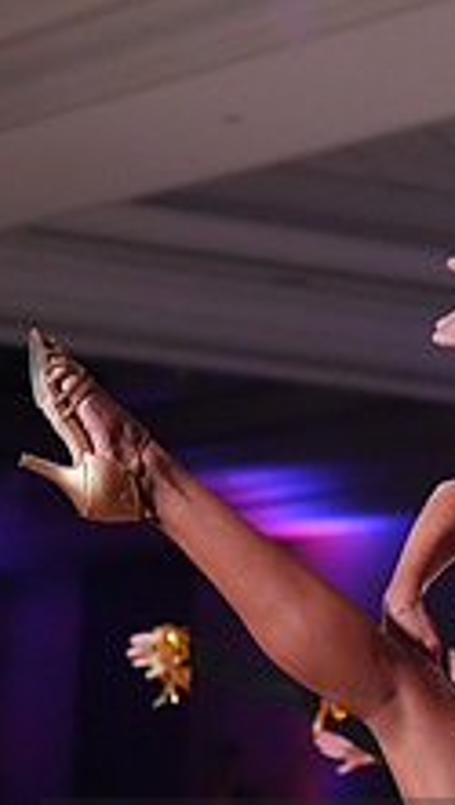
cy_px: 922
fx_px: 4806
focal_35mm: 225
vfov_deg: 9.5
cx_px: 544
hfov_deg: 5.4
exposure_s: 1/500
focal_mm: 82
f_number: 4
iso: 3200
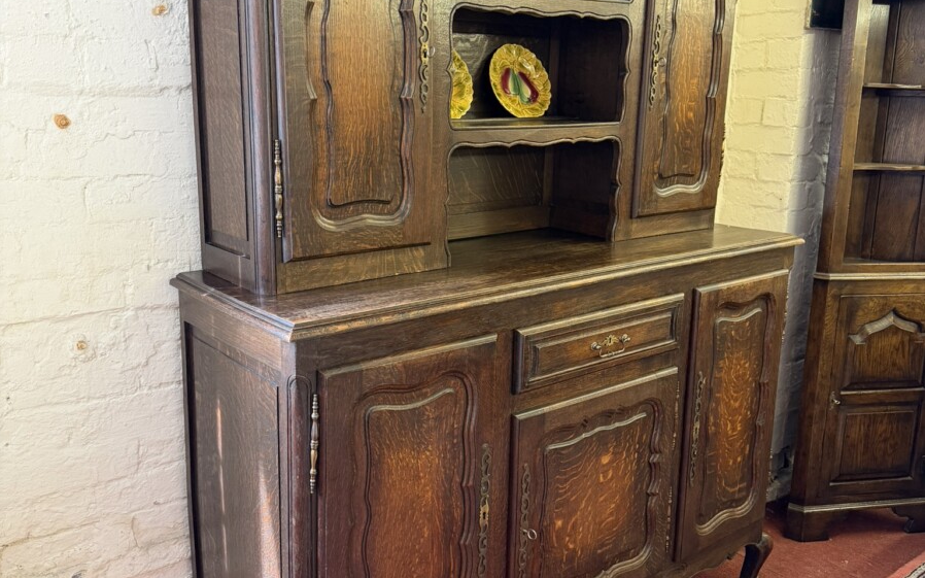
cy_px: 274
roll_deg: -2.0
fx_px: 857
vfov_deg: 37.3
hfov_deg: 56.7
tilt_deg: -13.1
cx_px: 462
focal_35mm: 34
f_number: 1.78
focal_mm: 6.76
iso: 250
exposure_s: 1/50
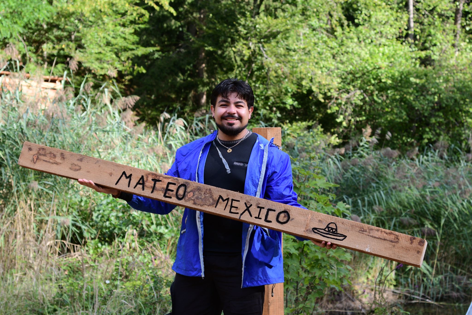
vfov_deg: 14.7
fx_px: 1219
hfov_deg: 21.9
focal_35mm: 93
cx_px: 236
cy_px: 158
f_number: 4.8
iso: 320
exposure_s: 1/500
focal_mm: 62
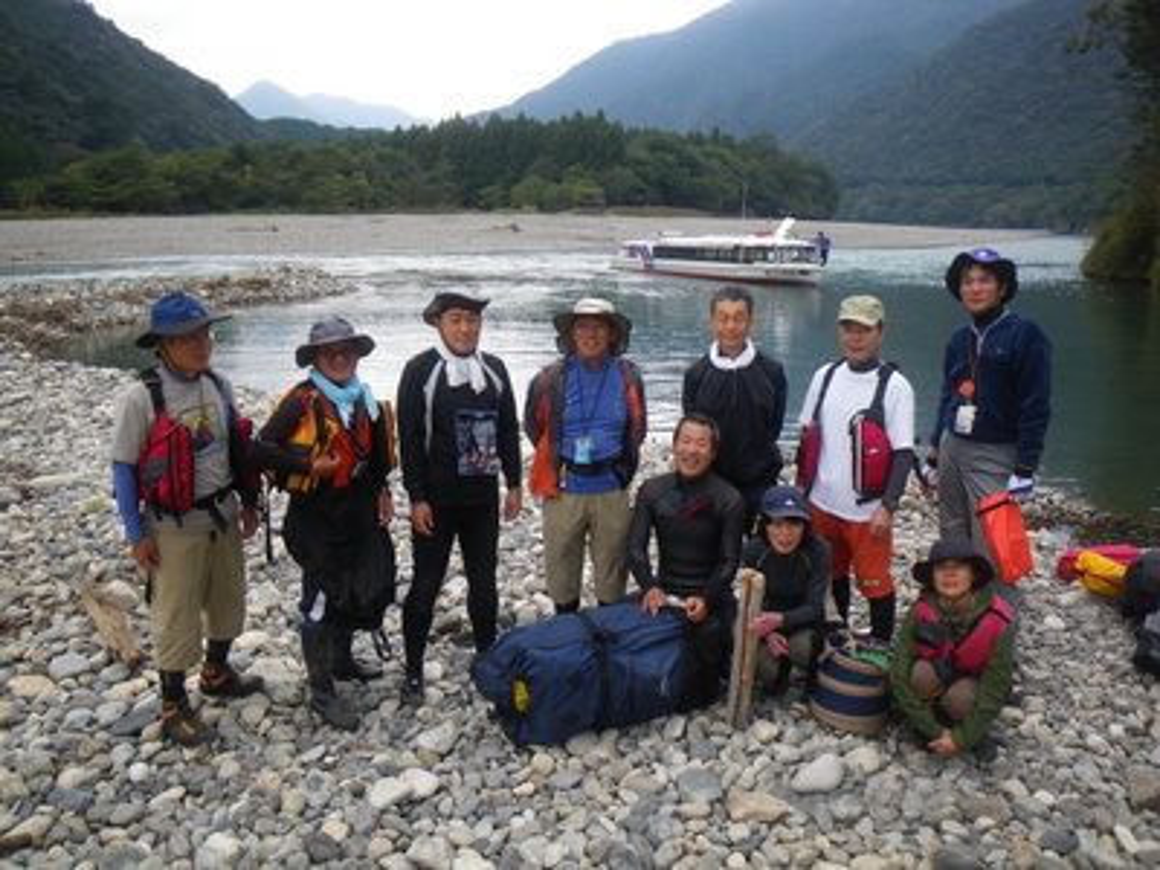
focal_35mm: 28
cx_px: 580
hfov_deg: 63.4
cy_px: 435
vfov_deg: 49.7
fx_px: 938
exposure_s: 1/50
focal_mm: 5
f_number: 3.5
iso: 50
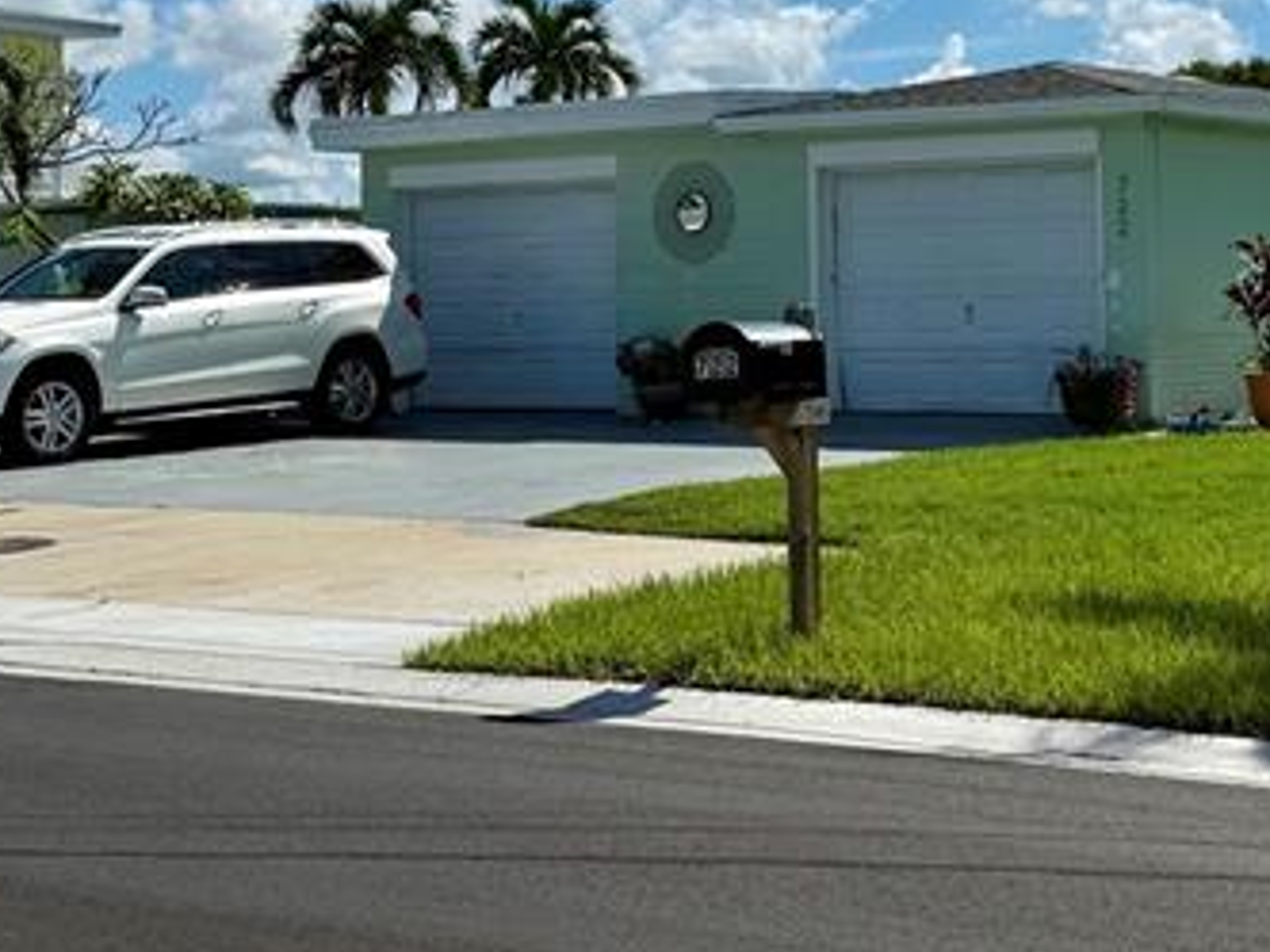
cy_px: 111
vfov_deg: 19.6
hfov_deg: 26.2
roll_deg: +0.7
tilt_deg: +4.3
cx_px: 861
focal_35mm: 74
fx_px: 2715
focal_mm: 6.76
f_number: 1.78
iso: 80
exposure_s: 1/11905
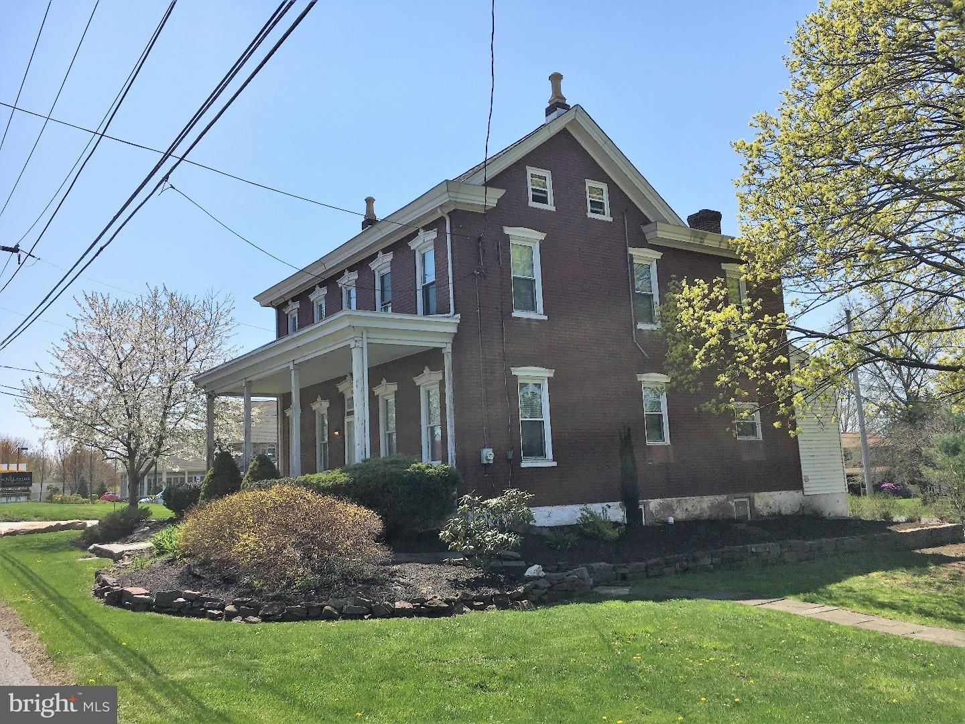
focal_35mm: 29
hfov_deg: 61.7
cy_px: 362
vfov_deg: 48.2
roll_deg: +1.9
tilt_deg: +9.6
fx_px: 808
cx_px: 482
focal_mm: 4.15
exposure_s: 1/1923
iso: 25
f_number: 2.2
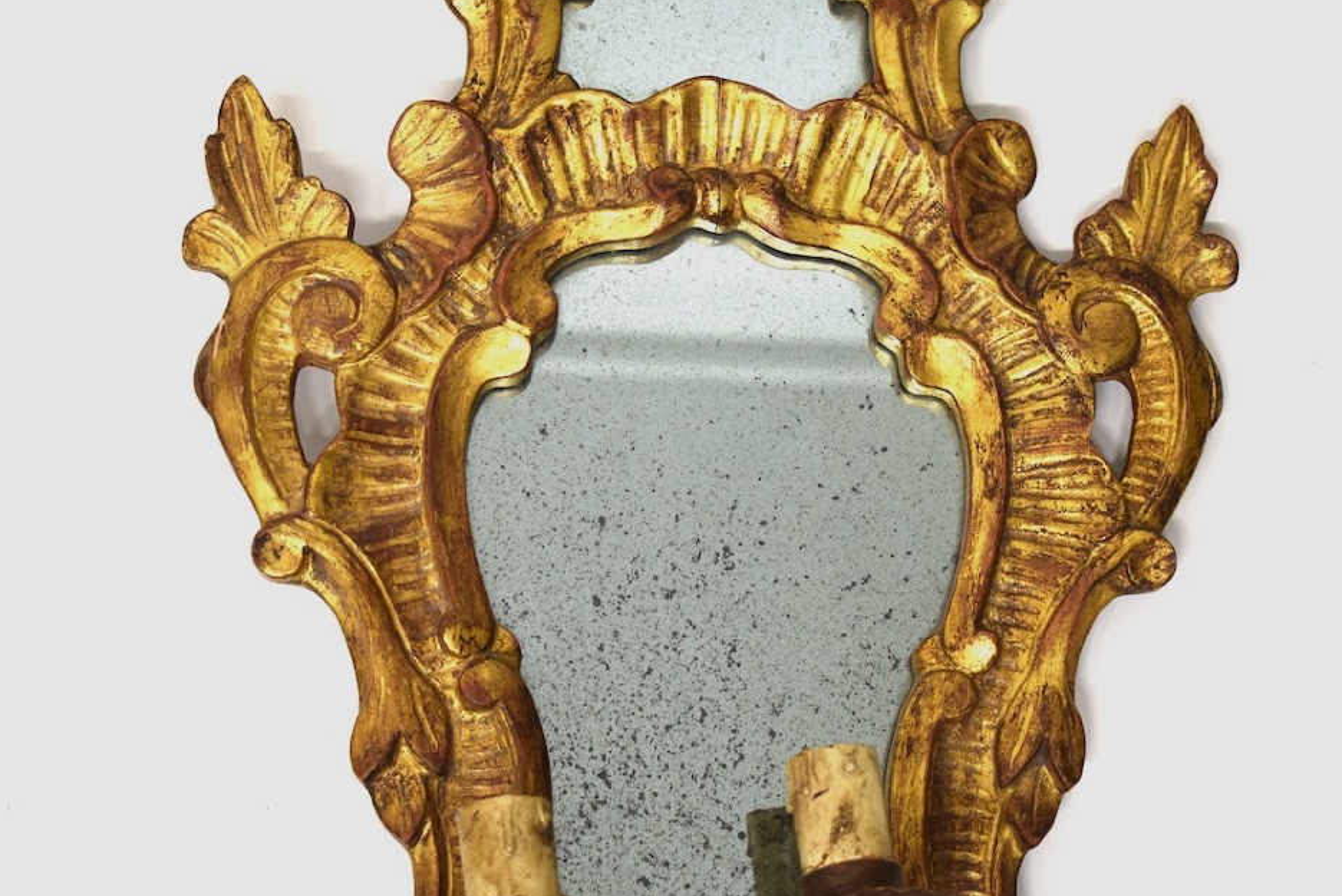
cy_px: 523
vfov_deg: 17.7
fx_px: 2871
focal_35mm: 77
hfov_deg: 26.3
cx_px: 761
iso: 800
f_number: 5
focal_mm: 40
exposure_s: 1/60
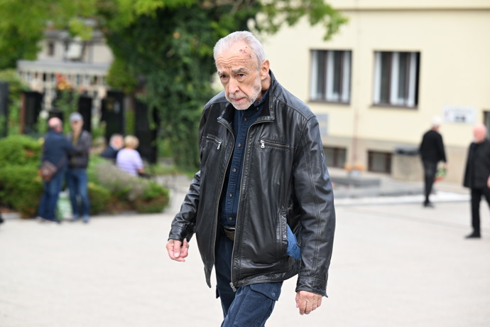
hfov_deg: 20.8
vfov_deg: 14.0
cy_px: 164
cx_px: 245
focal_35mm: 98
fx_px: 1334
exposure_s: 1/1250
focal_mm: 98
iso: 500
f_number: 4
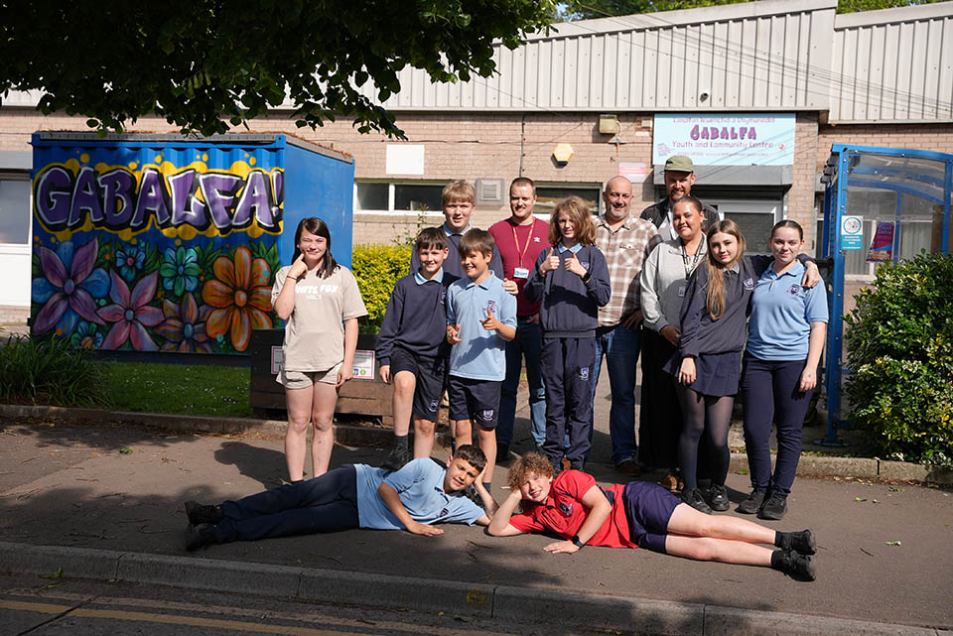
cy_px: 318
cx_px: 476
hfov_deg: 42.6
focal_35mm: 46
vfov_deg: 29.2
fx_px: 1221
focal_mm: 46.1
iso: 80
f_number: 4.5
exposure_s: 1/500
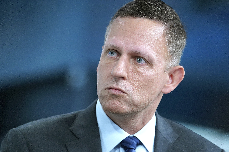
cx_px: 114
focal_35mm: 400
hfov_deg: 5.2
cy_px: 76
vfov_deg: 3.4
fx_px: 2544
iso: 4000
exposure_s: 1/160
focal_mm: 400
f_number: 5.6
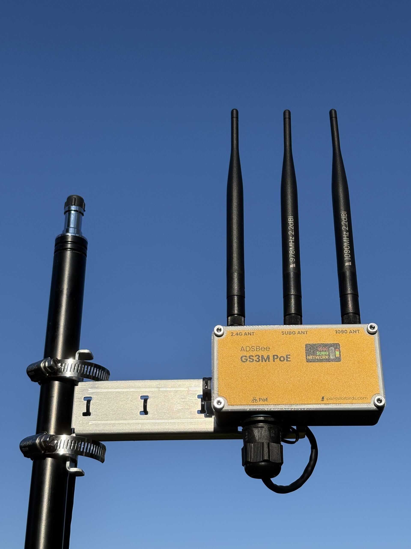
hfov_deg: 28.0
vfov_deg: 36.8
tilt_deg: +26.2
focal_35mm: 52
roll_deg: -1.3
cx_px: 206
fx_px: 823
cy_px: 274
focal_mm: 5.96
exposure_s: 1/4630
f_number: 1.6
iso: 25
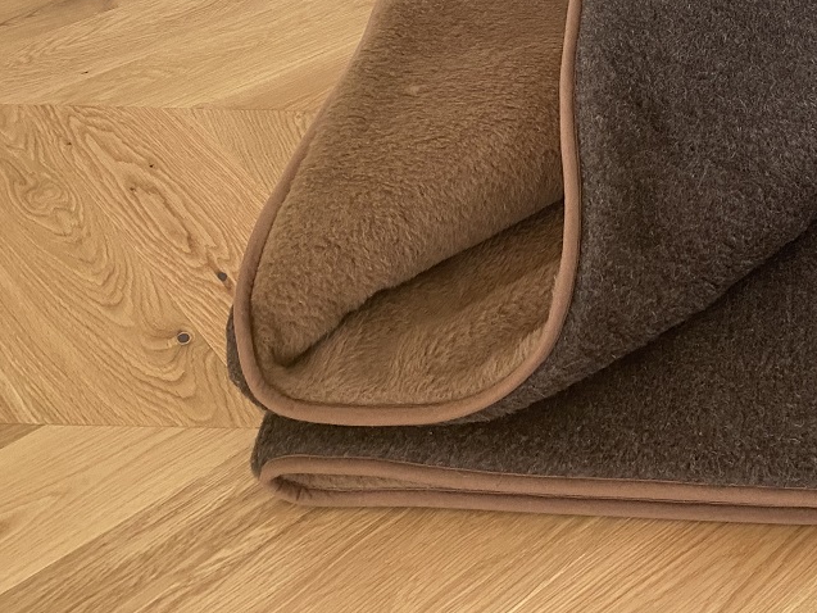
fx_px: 1157
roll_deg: -2.3
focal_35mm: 49
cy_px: 50
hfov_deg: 36.6
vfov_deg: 28.4
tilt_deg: -32.9
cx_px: 727
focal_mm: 4.25
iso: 200
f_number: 1.8
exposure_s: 1/60
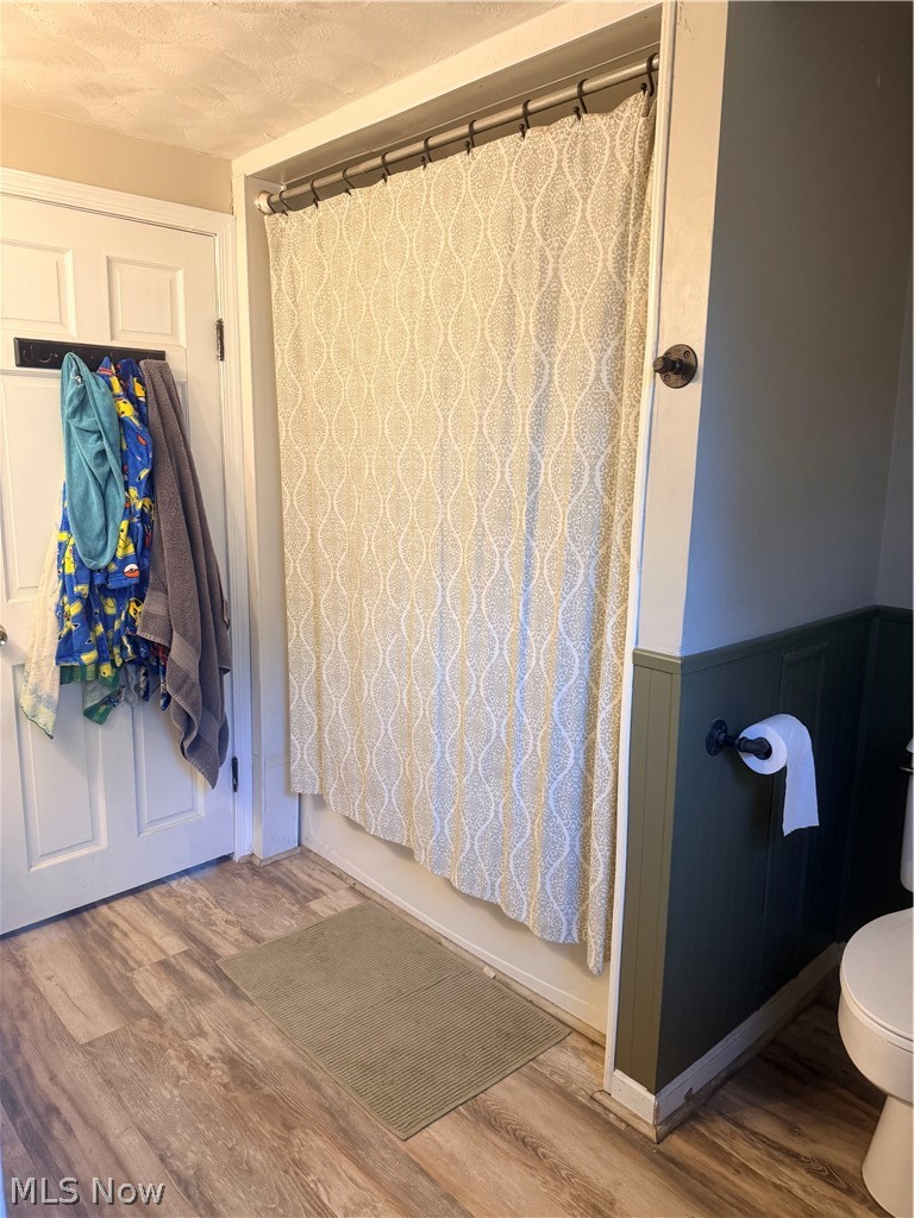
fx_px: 845
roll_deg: -1.1
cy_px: 609
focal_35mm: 24
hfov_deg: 56.8
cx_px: 457
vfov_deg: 71.6
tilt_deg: -10.1
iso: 250
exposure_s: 1/60
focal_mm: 6.76
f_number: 1.78
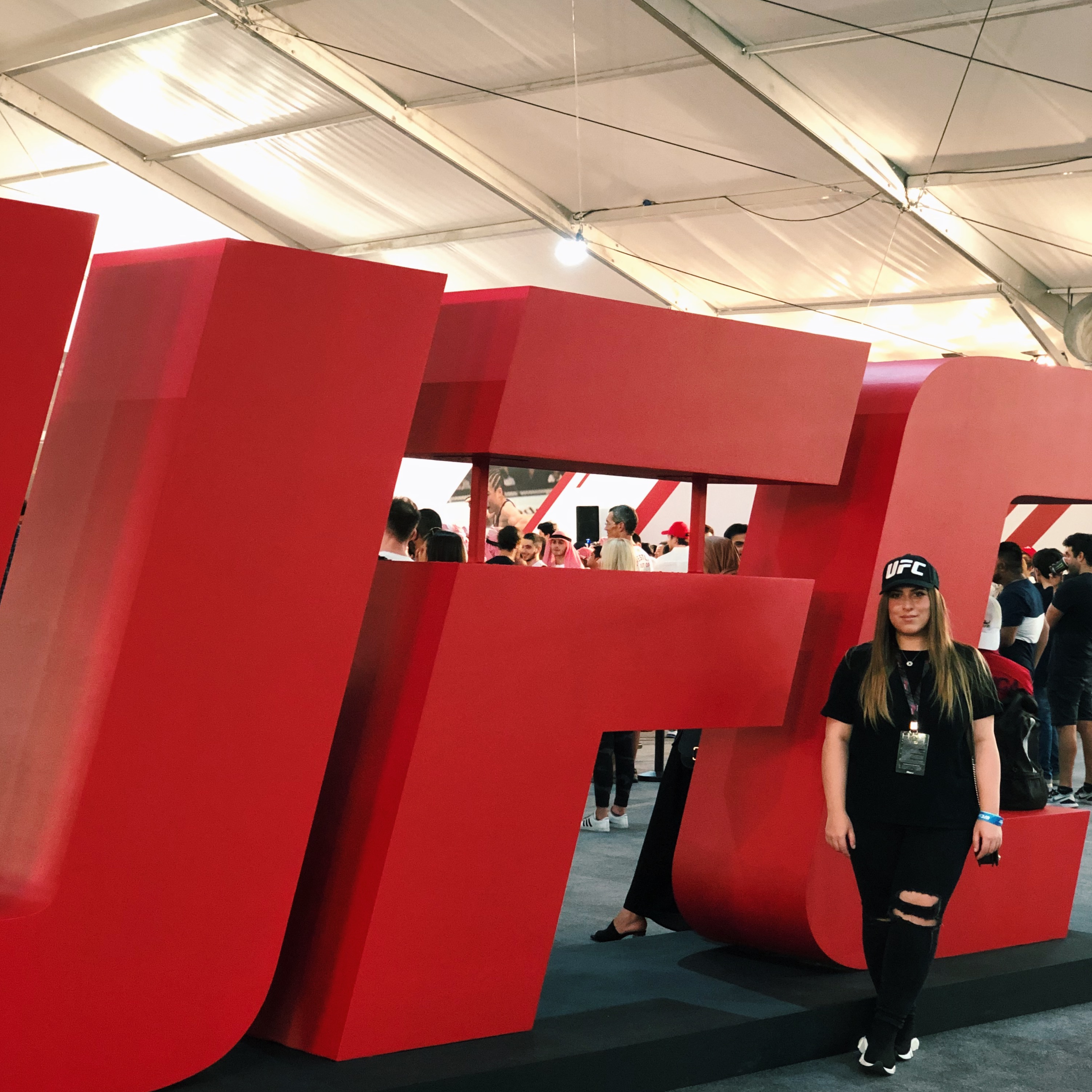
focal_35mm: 62
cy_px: 712
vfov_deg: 27.6
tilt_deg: -4.6
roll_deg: -1.5
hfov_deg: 27.7
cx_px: 545
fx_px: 2213
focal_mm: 6
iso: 160
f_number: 2.4
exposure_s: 1/14
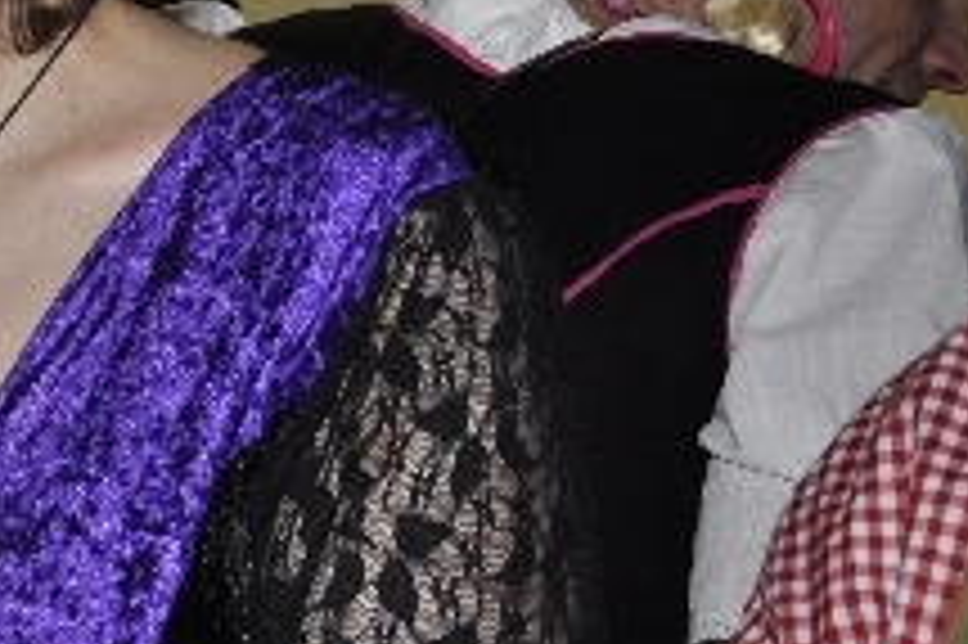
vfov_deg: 10.2
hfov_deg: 14.1
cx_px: -585
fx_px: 3600
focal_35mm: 134
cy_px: 358
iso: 400
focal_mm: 24
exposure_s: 1/60
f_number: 5
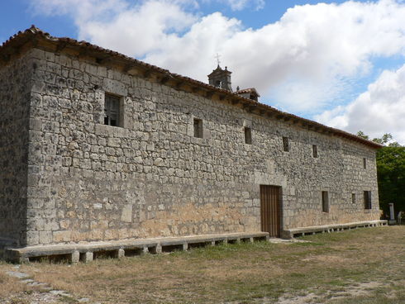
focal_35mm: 35
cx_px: 202
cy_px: 152
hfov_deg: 52.6
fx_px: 410
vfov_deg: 40.7
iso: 64
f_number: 5.6
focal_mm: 6
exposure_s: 1/500
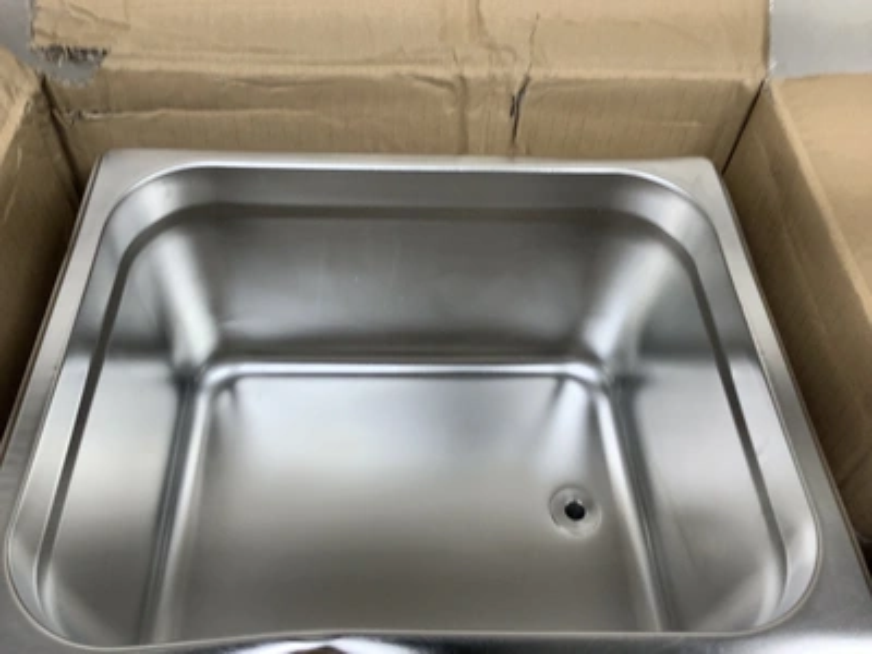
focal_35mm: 31
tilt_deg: -63.7
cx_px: 436
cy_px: 327
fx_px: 781
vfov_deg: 45.4
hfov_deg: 58.4
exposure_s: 1/120
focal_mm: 3.3
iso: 64
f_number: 2.4
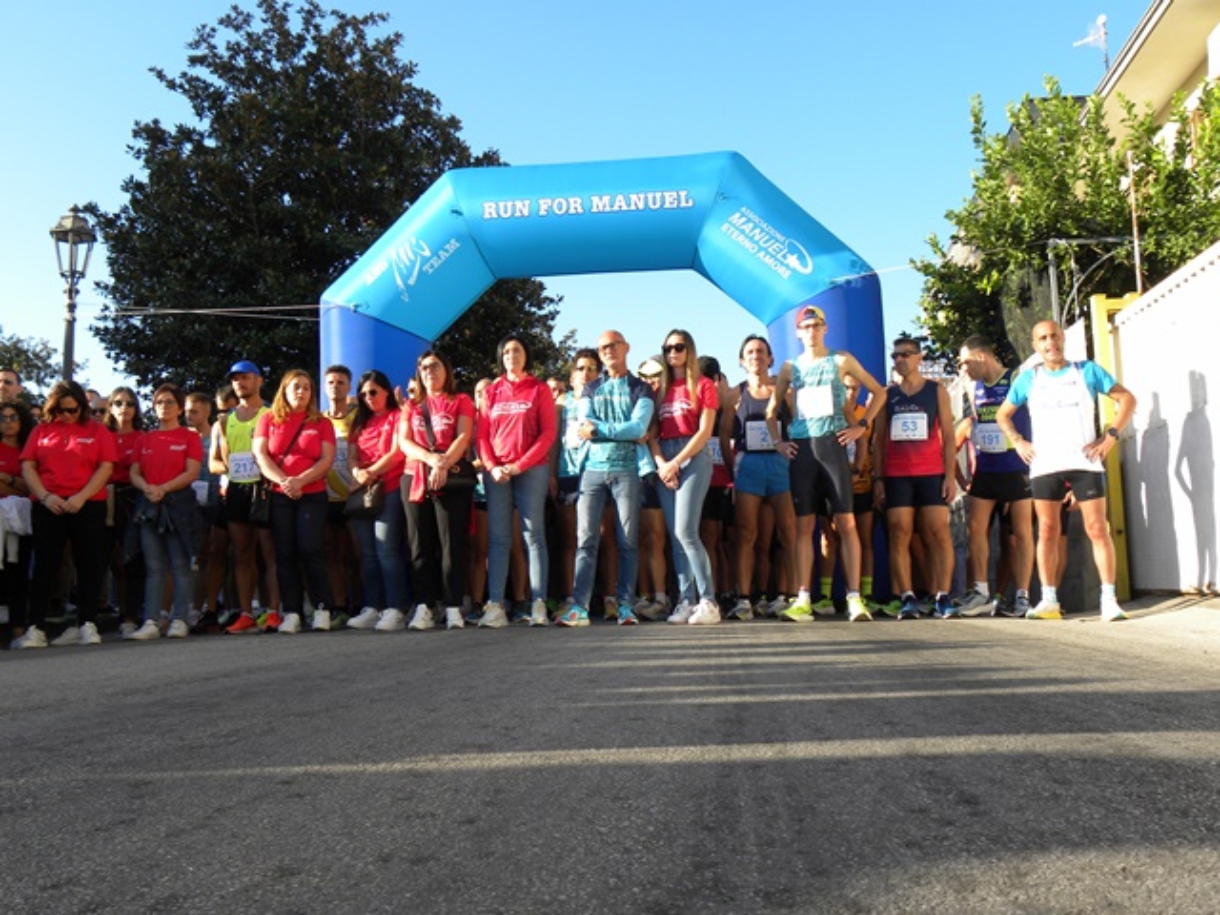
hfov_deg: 55.4
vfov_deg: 42.9
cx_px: 610
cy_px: 458
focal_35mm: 33
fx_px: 1163
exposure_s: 1/171
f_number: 4
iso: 64
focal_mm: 5.9
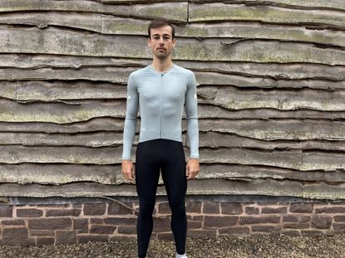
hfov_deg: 71.6
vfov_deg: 56.8
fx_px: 239
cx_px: 172
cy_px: 129
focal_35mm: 24
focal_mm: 6.76
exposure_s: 1/582
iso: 80
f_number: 1.78
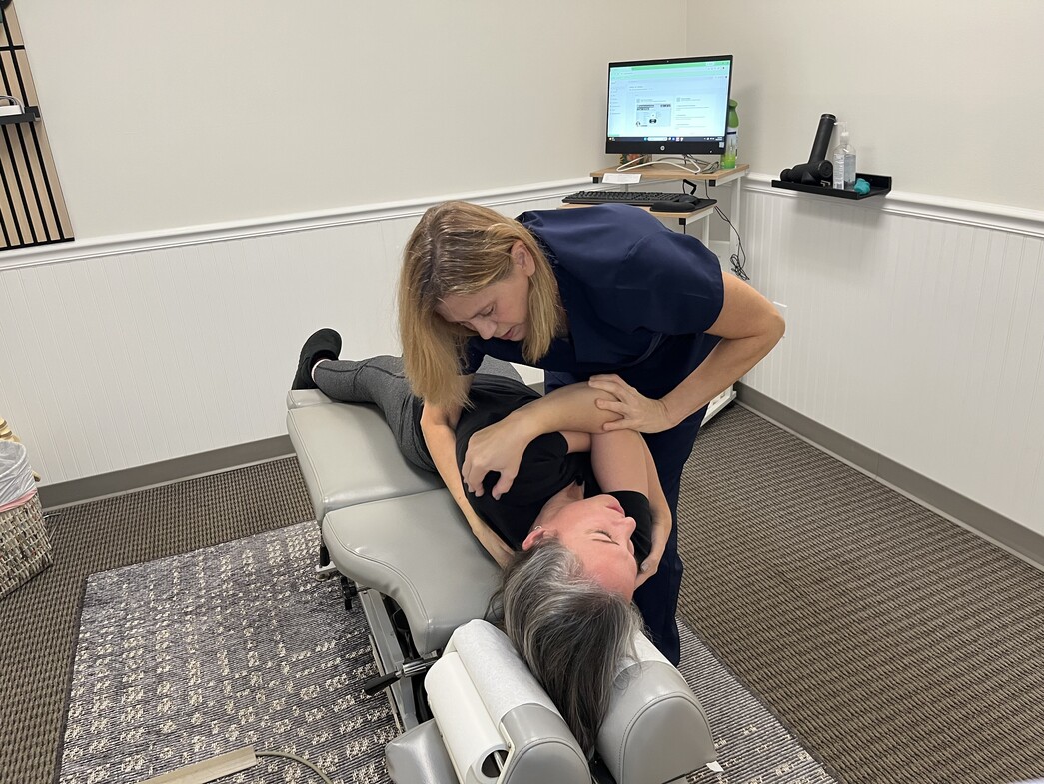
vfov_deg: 53.1
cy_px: 392
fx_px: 784
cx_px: 522
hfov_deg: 67.3
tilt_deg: -22.3
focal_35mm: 26
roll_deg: +4.6
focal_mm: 5.1
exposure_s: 1/60
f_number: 1.6
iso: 200
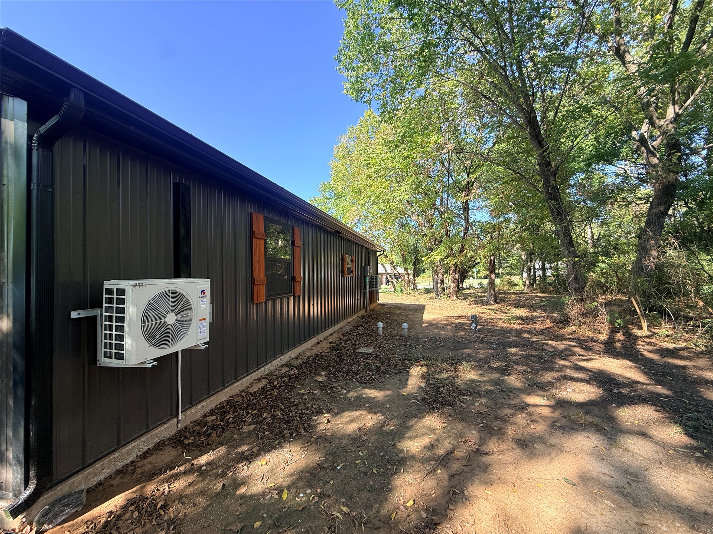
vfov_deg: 85.7
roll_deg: +0.9
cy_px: 267
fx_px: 288
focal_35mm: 14
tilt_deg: +2.5
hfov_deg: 102.1
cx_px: 356
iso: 64
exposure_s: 1/293
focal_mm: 2.22
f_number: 2.2
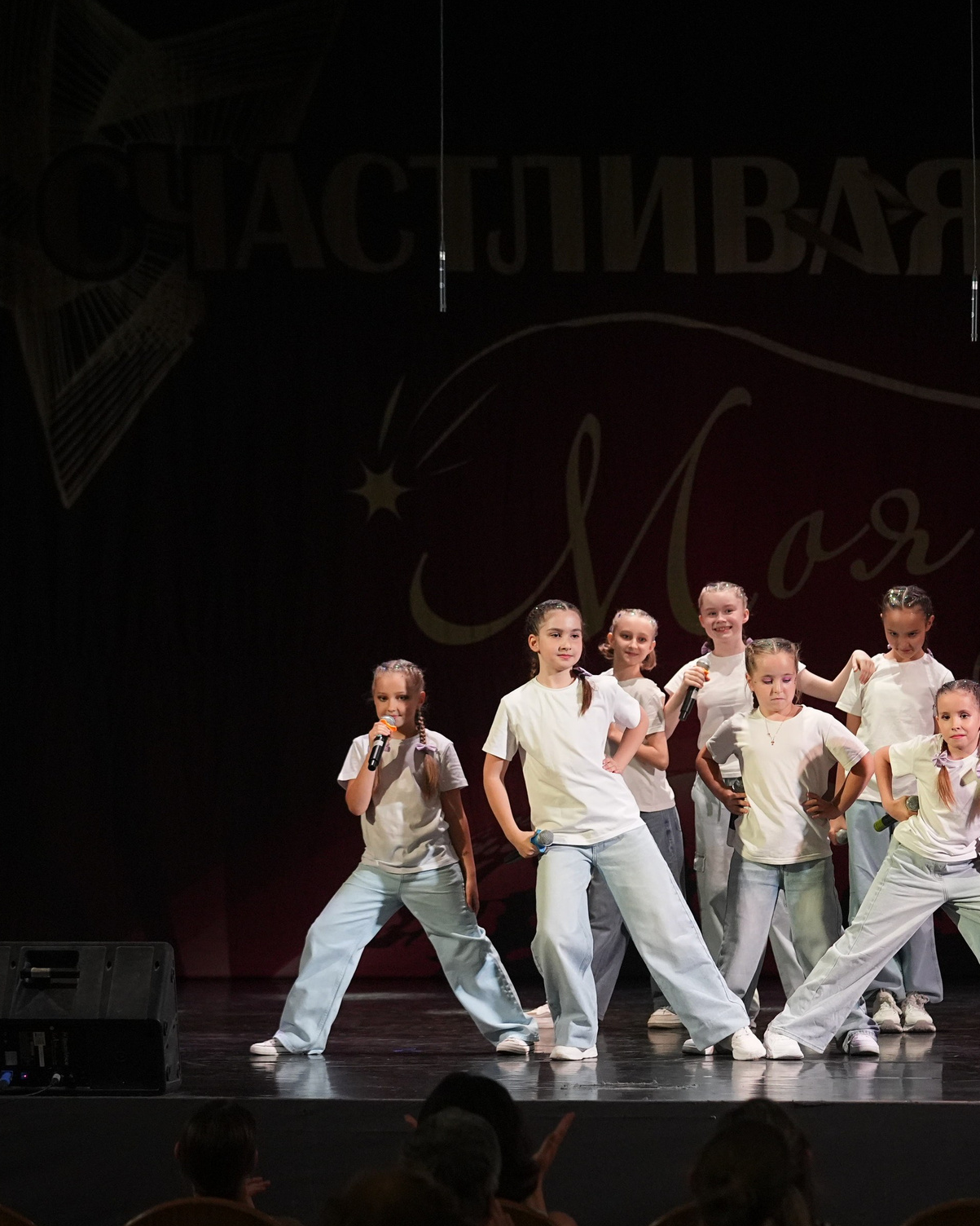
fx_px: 4460
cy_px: 580
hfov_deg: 12.5
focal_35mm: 123
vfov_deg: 15.6
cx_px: 645
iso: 3200
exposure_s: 1/320
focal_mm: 77
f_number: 2.8
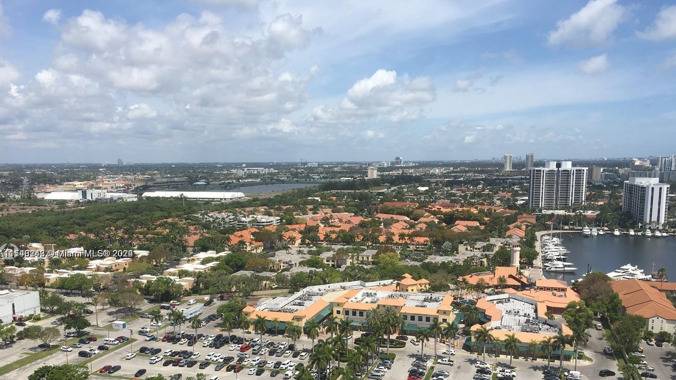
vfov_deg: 36.3
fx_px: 574
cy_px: 254
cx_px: 338
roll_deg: +0.5
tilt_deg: -8.9
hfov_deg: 61.0
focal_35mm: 32
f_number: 2.2
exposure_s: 1/2262
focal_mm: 4.15
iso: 25
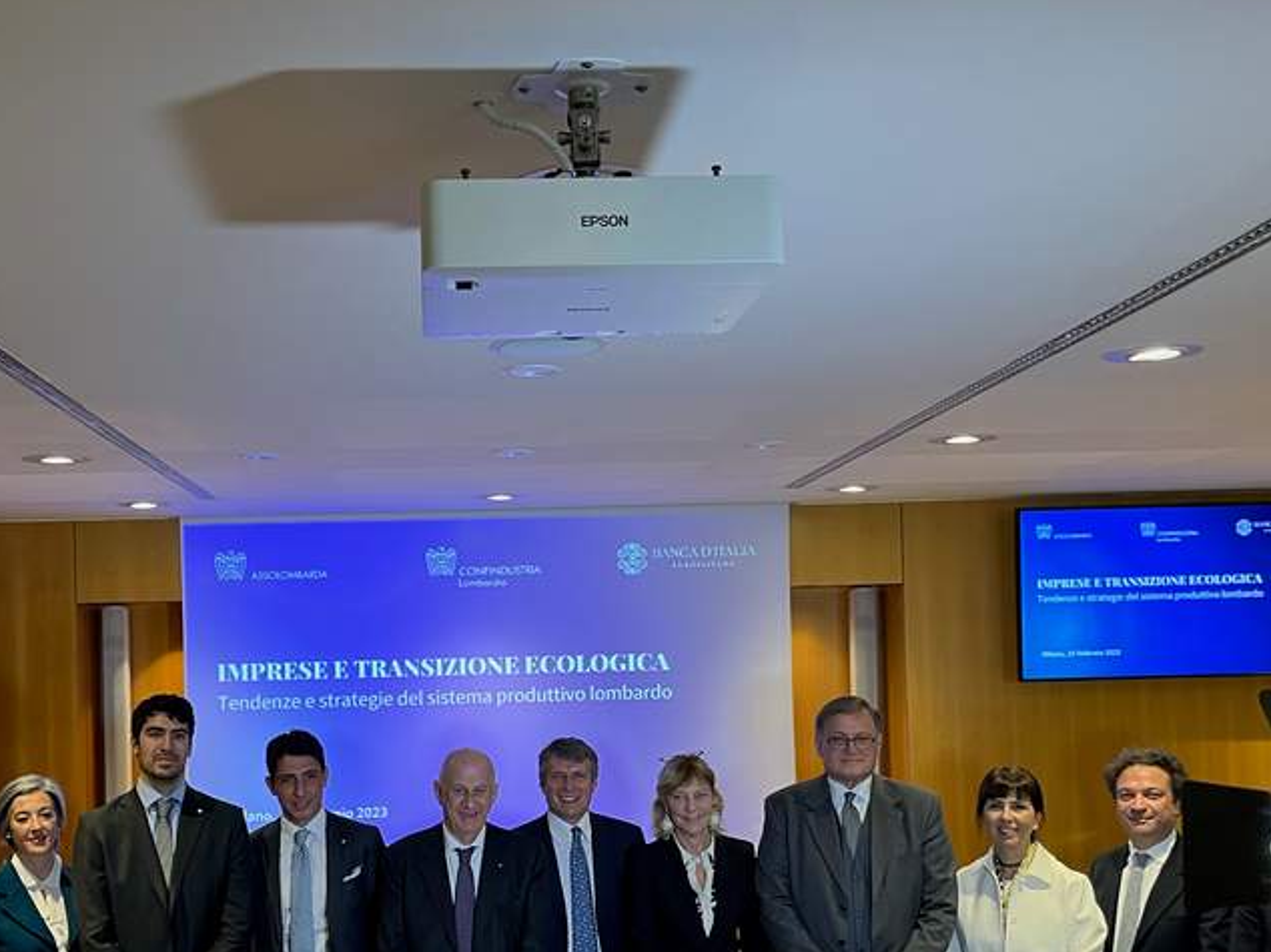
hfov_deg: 44.4
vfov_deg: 34.1
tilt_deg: -1.3
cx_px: 471
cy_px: 619
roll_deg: +2.4
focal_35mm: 42
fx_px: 1542
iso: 125
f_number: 1.6
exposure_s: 1/71
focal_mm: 5.1
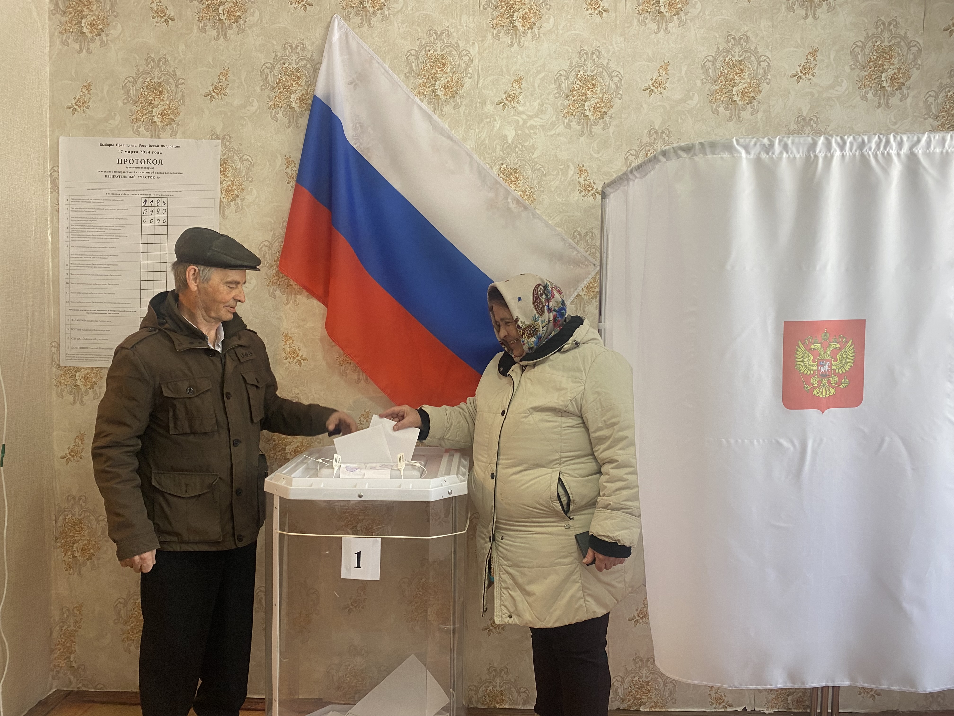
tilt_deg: -4.1
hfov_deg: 67.3
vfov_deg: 53.1
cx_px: 477
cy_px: 358
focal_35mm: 26
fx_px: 717
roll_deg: -0.1
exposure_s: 1/50
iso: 80
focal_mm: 4.25
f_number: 1.8
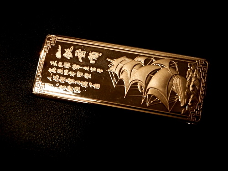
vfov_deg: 30.9
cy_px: 86
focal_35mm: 47
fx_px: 310
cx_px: 114
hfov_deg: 40.4
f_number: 3.4
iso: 400
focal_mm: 8.3
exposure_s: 1/250
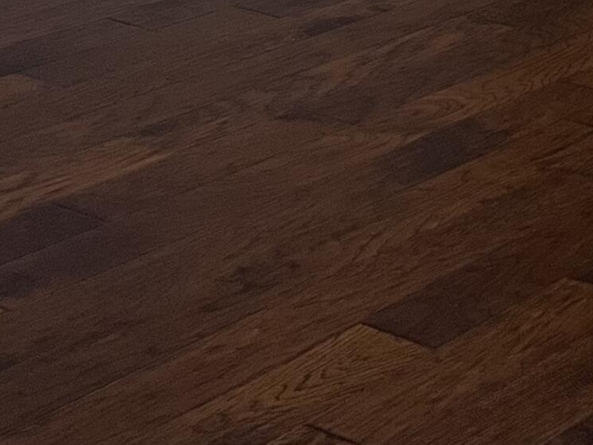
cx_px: 1120
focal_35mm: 105
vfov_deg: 13.0
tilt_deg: -8.0
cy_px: -314
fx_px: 1798
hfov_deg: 15.6
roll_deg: -2.1
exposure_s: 1/60
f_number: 1.5
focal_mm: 5.7
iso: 160
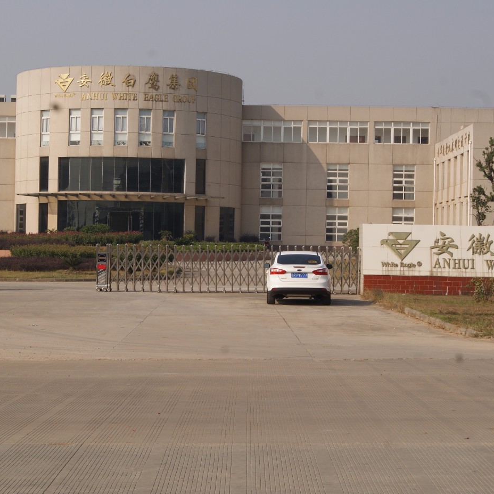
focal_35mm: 88
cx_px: 177
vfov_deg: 19.7
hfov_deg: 19.7
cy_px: 242
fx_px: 1421
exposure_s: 1/125
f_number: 13
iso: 100
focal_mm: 40
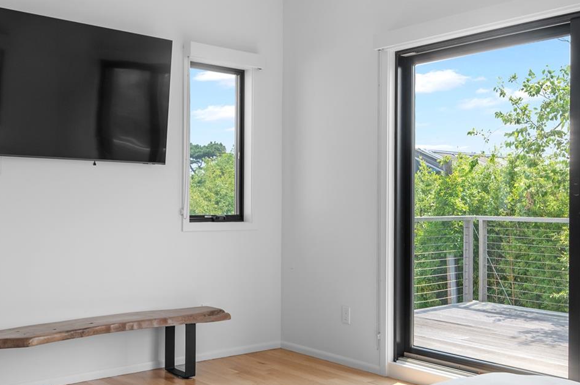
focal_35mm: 41
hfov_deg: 47.2
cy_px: 263
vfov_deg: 32.3
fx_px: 660
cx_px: 241
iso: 200
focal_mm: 19
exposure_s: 1/80
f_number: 7.1
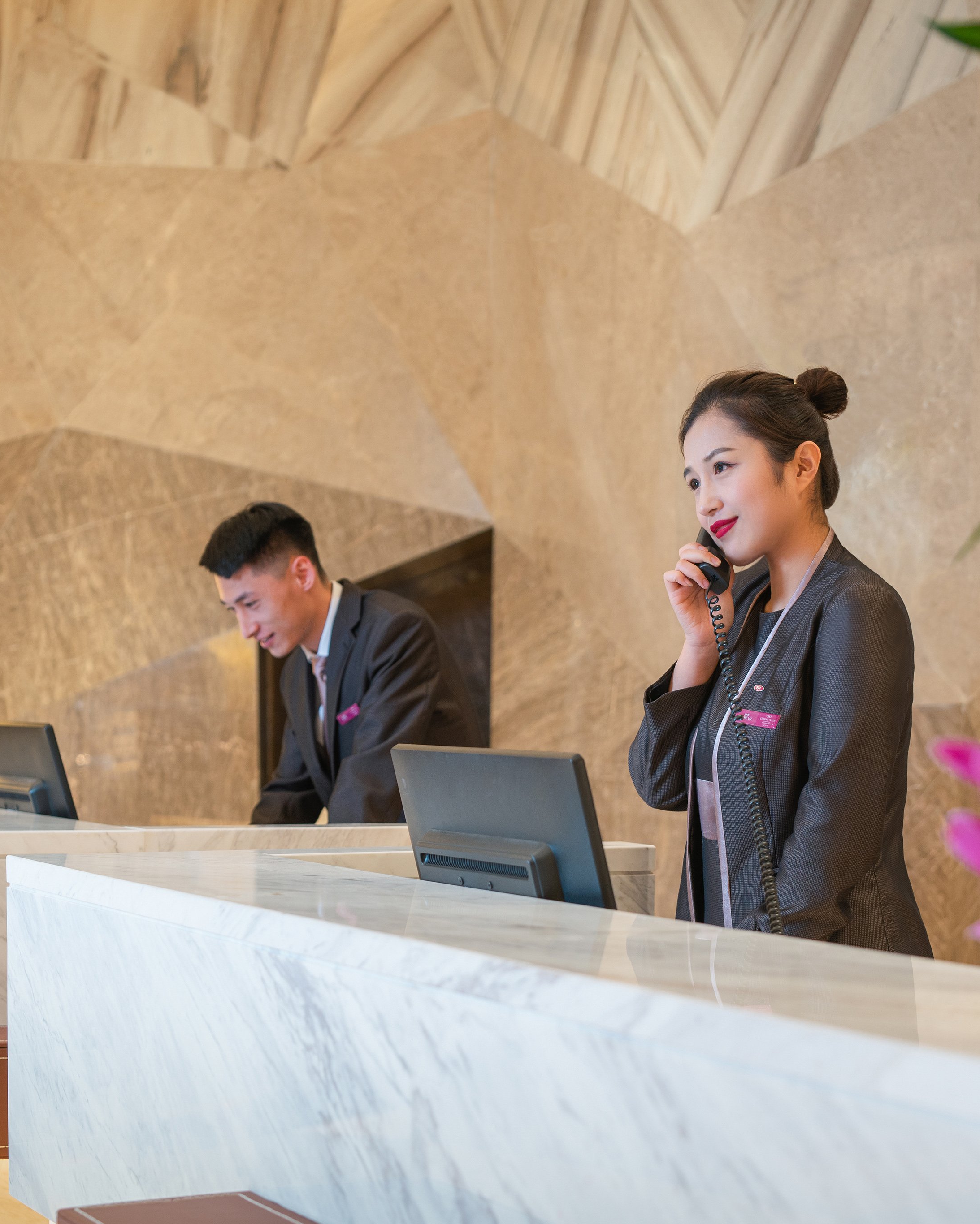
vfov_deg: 26.8
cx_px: 465
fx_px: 2574
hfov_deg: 21.6
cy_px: 617
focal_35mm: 71
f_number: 3.2
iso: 320
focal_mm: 50
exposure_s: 1/30
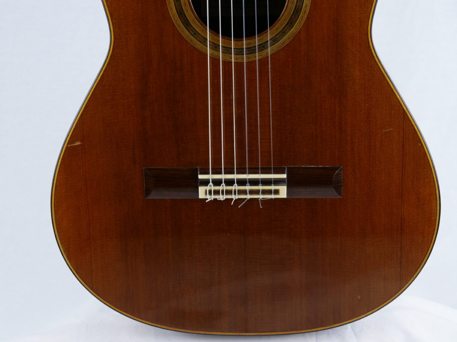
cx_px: 228
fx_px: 1188
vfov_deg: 16.4
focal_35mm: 90
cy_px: 171
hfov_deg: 21.8
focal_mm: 45
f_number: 5.4
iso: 640
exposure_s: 1/100
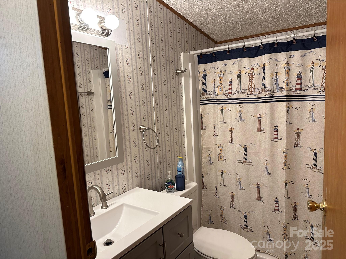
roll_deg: +3.1
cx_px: 173
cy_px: 130
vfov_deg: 56.8
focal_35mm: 24
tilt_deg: -7.2
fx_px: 240
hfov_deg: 71.6
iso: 160
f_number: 1.78
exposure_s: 1/120
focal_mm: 6.86
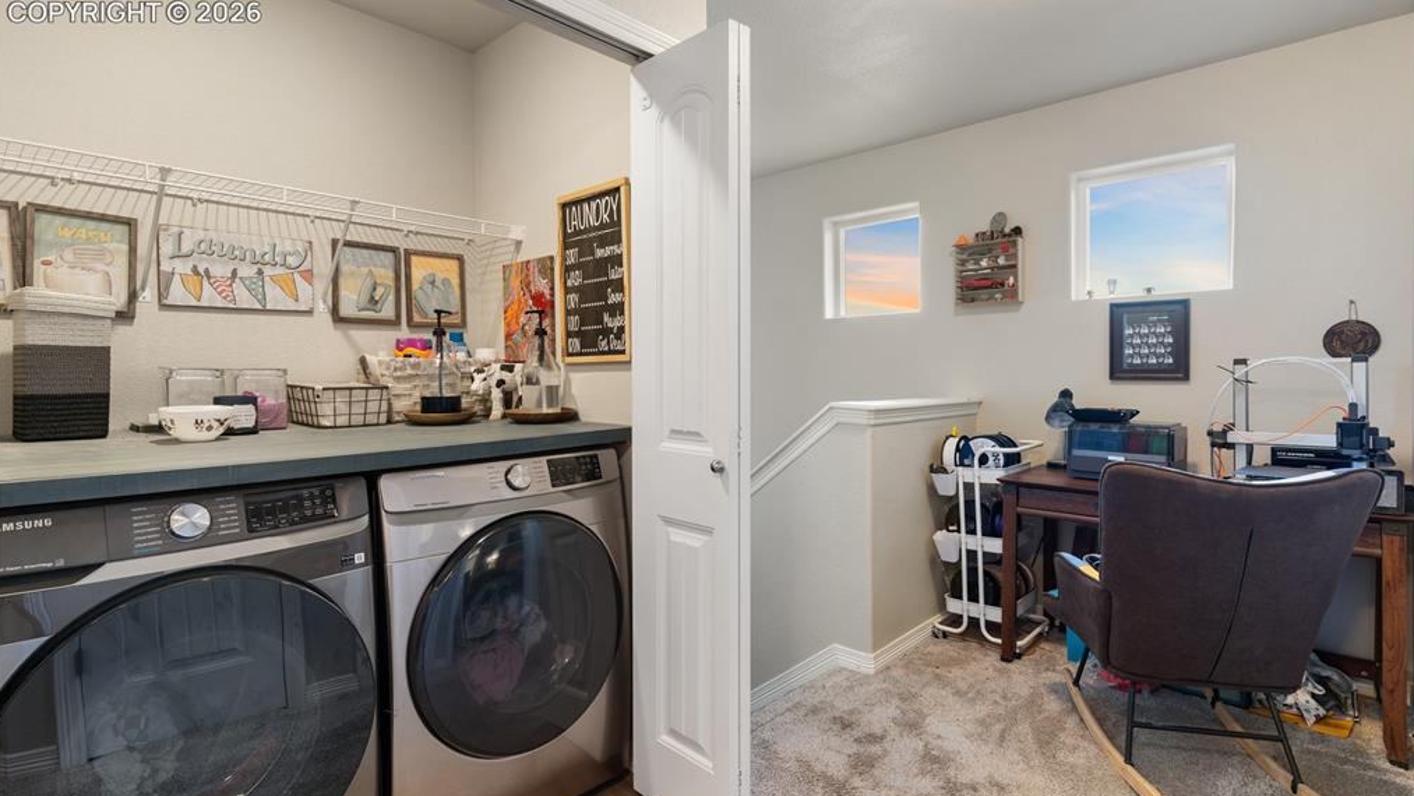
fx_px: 675
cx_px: 706
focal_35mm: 18
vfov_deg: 61.0
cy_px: 376
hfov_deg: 92.7
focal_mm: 17
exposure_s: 1/2
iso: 200
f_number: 8
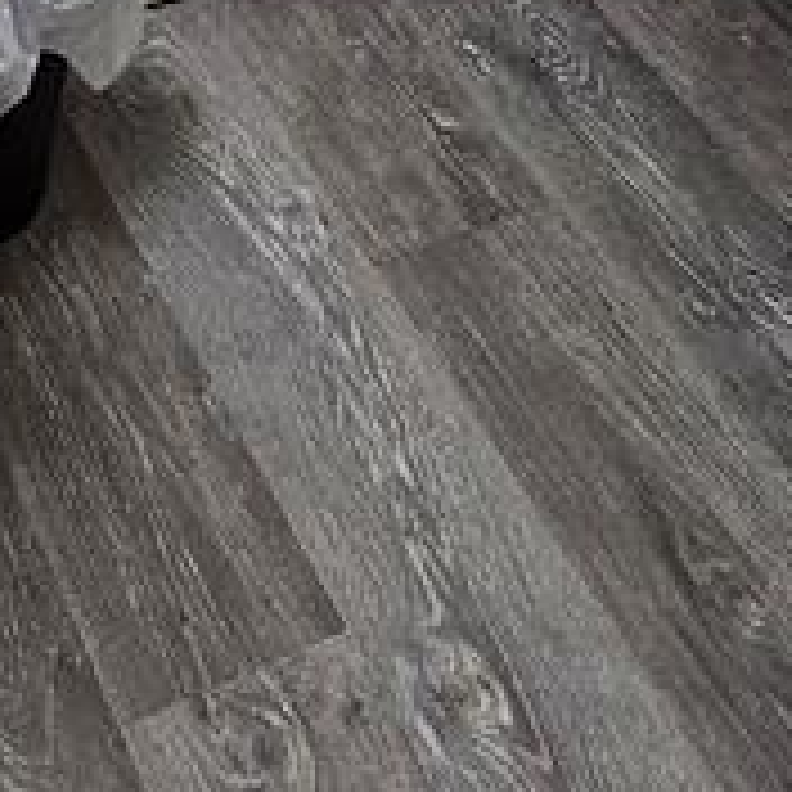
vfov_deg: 20.6
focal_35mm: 67
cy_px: -495
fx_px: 1734
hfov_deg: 24.3
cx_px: -45
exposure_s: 1/60
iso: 64
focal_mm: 2.2
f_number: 2.2
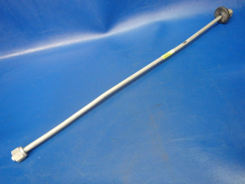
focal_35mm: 28
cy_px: 92
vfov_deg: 49.7
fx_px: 198
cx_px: 122
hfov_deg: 63.4
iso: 800
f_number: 3.9
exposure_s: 1/20
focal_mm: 5
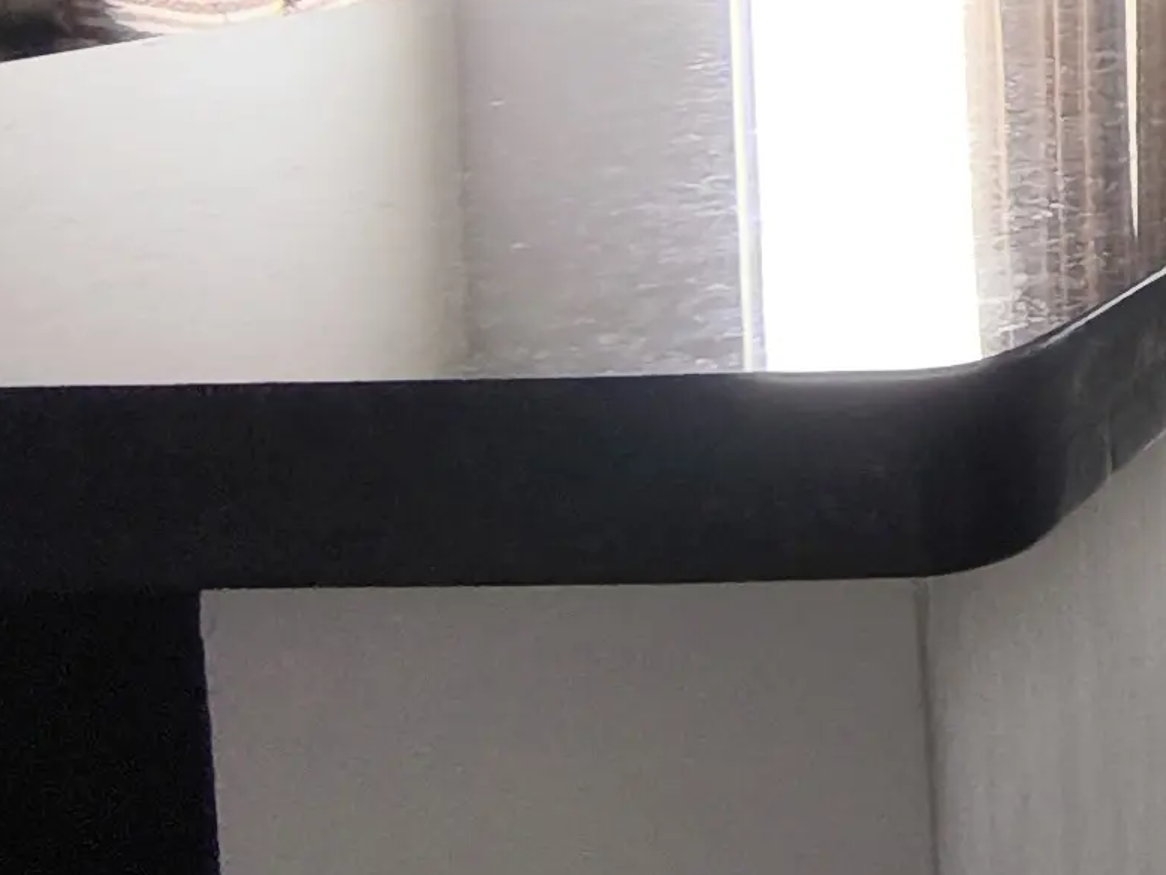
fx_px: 2258
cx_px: 2004
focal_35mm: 67
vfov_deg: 20.3
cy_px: -226
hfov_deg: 21.2
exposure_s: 1/50
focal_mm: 1.65
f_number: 2.2
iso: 64
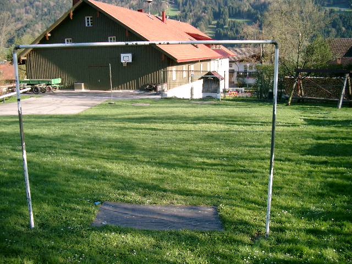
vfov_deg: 38.7
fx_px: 376
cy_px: 132
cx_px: 176
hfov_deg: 50.1
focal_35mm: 37
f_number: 2.6
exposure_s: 1/640
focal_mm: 7.6
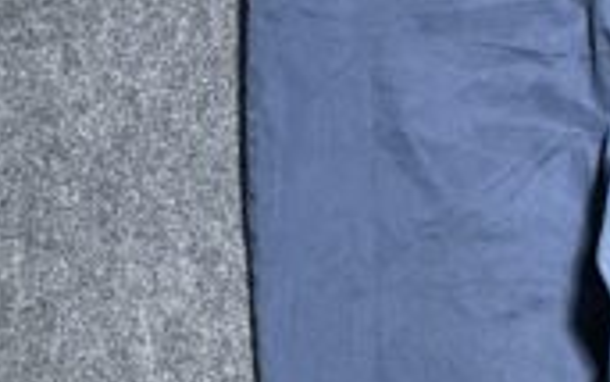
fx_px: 1430
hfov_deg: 22.6
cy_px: 627
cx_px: 681
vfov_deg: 13.9
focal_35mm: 86
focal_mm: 4.2
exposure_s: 1/50
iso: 200
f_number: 1.6
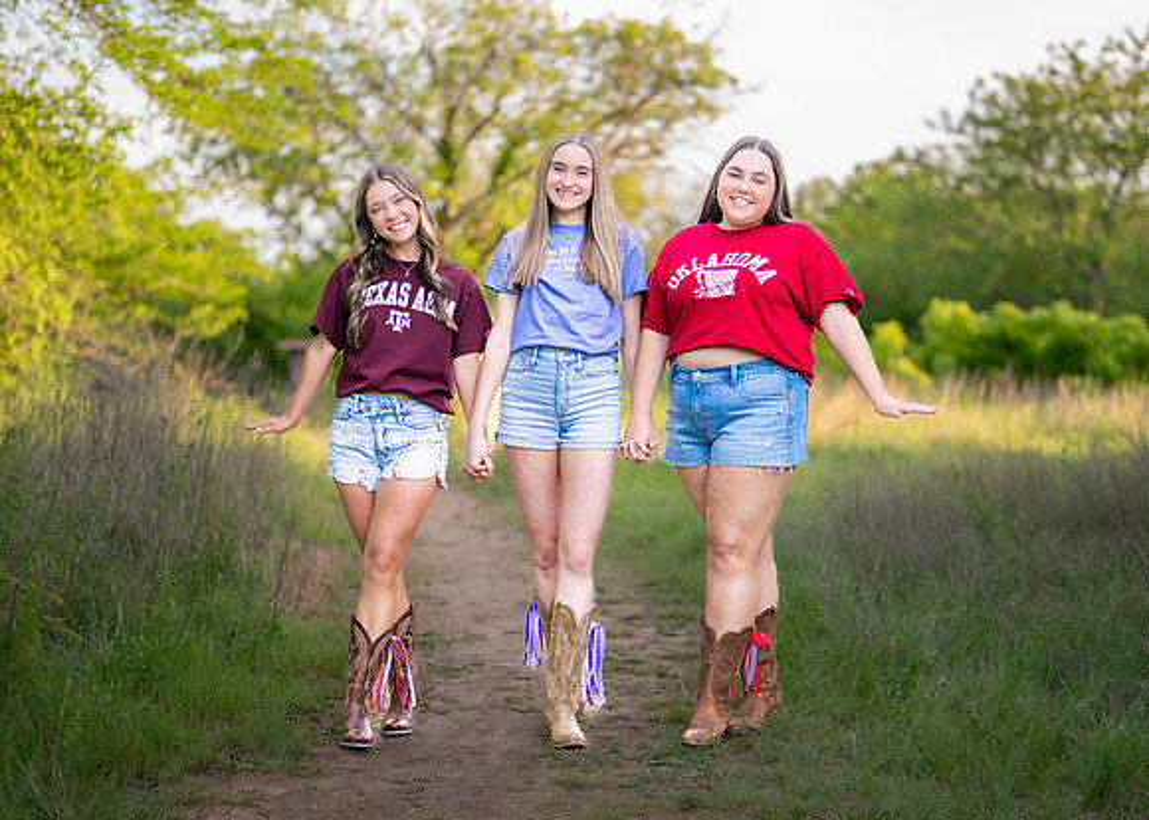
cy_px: 473
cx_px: 619
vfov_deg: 21.8
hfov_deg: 30.2
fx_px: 2127
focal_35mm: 65
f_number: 1.2
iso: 320
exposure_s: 1/1250
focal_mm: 50
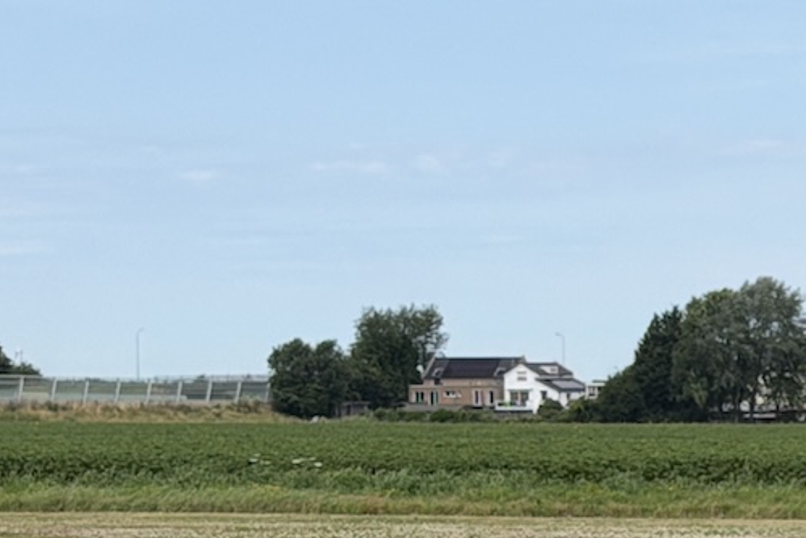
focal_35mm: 192
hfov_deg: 10.3
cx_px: 1237
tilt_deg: -2.8
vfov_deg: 7.1
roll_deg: +0.3
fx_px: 4300
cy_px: 620
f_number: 1.78
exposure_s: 1/4878
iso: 64
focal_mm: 6.76
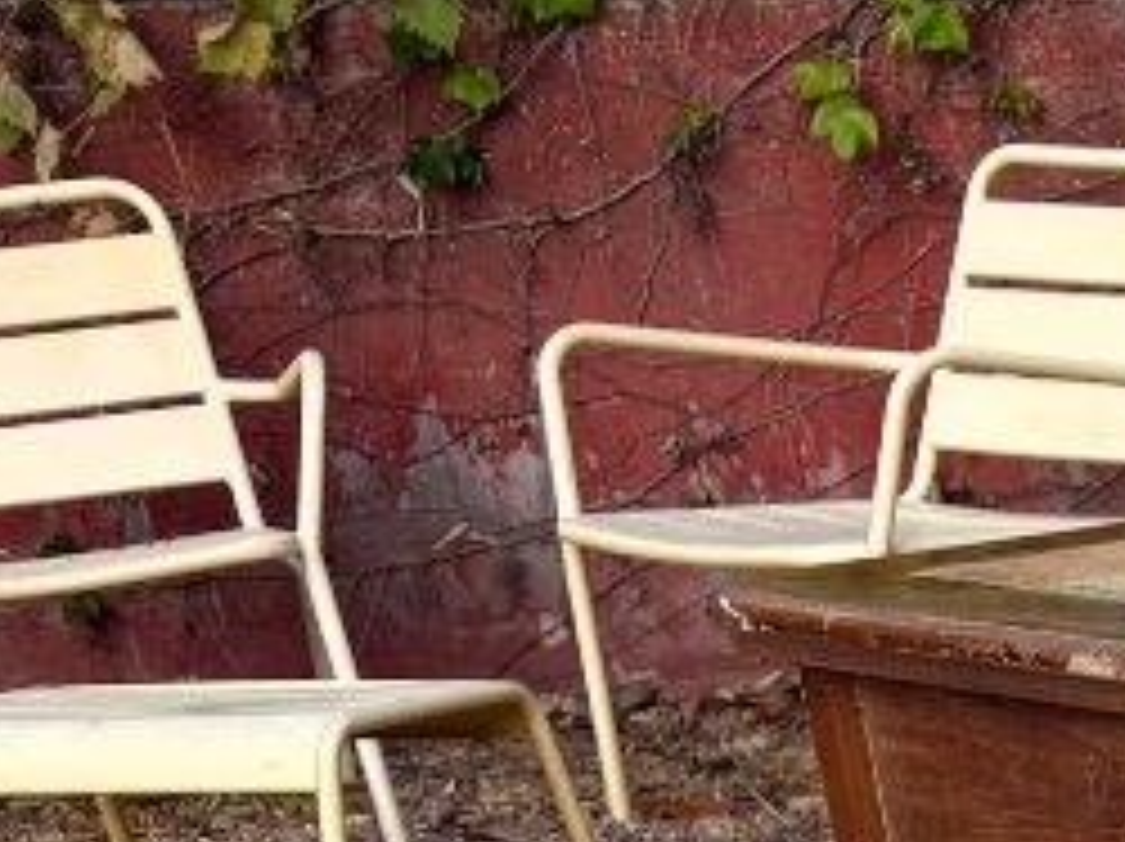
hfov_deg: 13.0
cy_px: 1801
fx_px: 4059
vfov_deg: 10.6
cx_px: 2448
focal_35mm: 125
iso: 40
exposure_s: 1/121
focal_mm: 5.96
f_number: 1.6
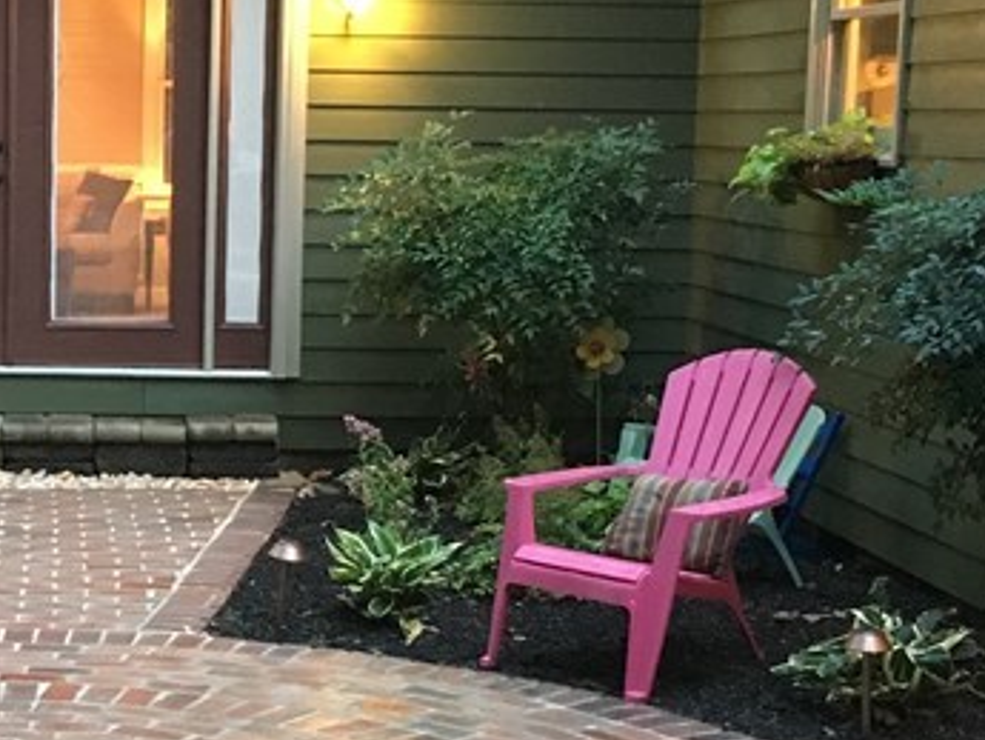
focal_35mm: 86
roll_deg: -0.8
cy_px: 389
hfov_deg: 22.1
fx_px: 2448
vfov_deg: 17.2
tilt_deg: -5.6
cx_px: 43
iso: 200
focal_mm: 4.15
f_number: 2.2
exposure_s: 1/15
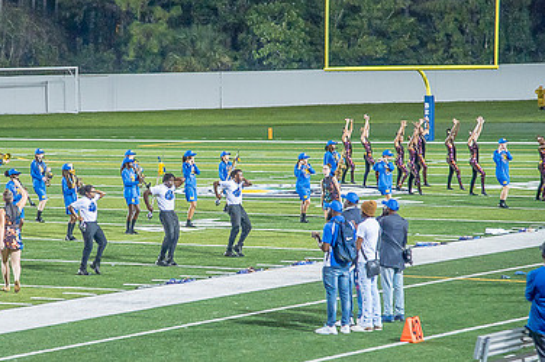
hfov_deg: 11.1
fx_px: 2798
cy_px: 206
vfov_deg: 7.4
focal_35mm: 185
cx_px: 170
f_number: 4
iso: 2000
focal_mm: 120
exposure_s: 1/200
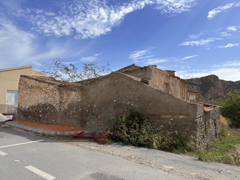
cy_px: 90
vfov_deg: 56.8
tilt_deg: +3.7
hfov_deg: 71.6
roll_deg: -0.2
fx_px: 166
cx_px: 120
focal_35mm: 24
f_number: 1.78
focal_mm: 6.76
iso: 80
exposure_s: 1/7353
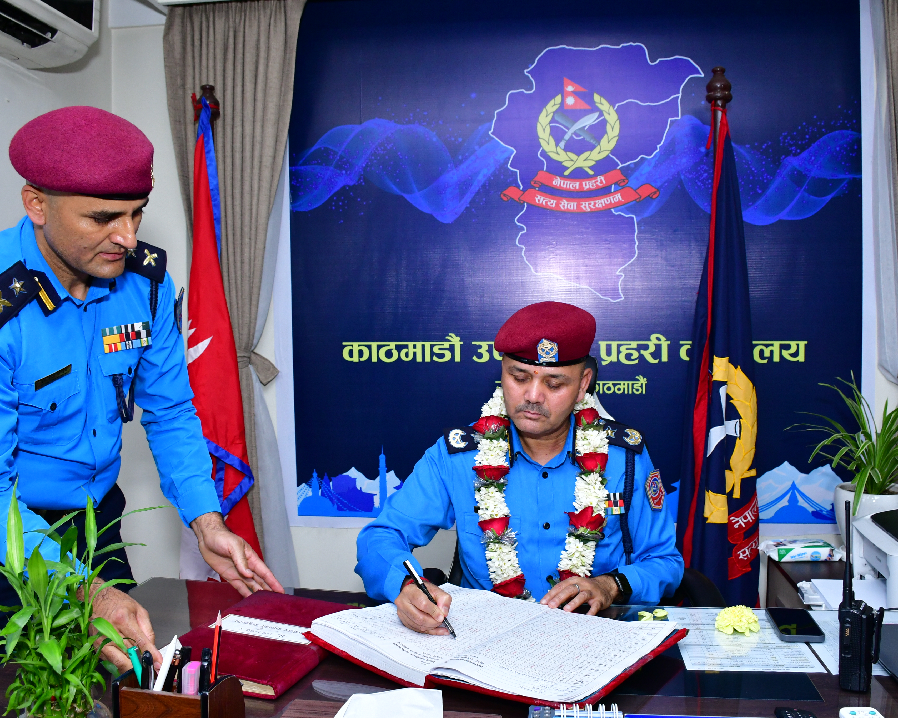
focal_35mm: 31
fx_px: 824
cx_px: 473
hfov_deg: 57.1
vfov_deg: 47.1
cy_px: 364
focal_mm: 18
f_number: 6.3
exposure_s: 1/160
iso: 1000
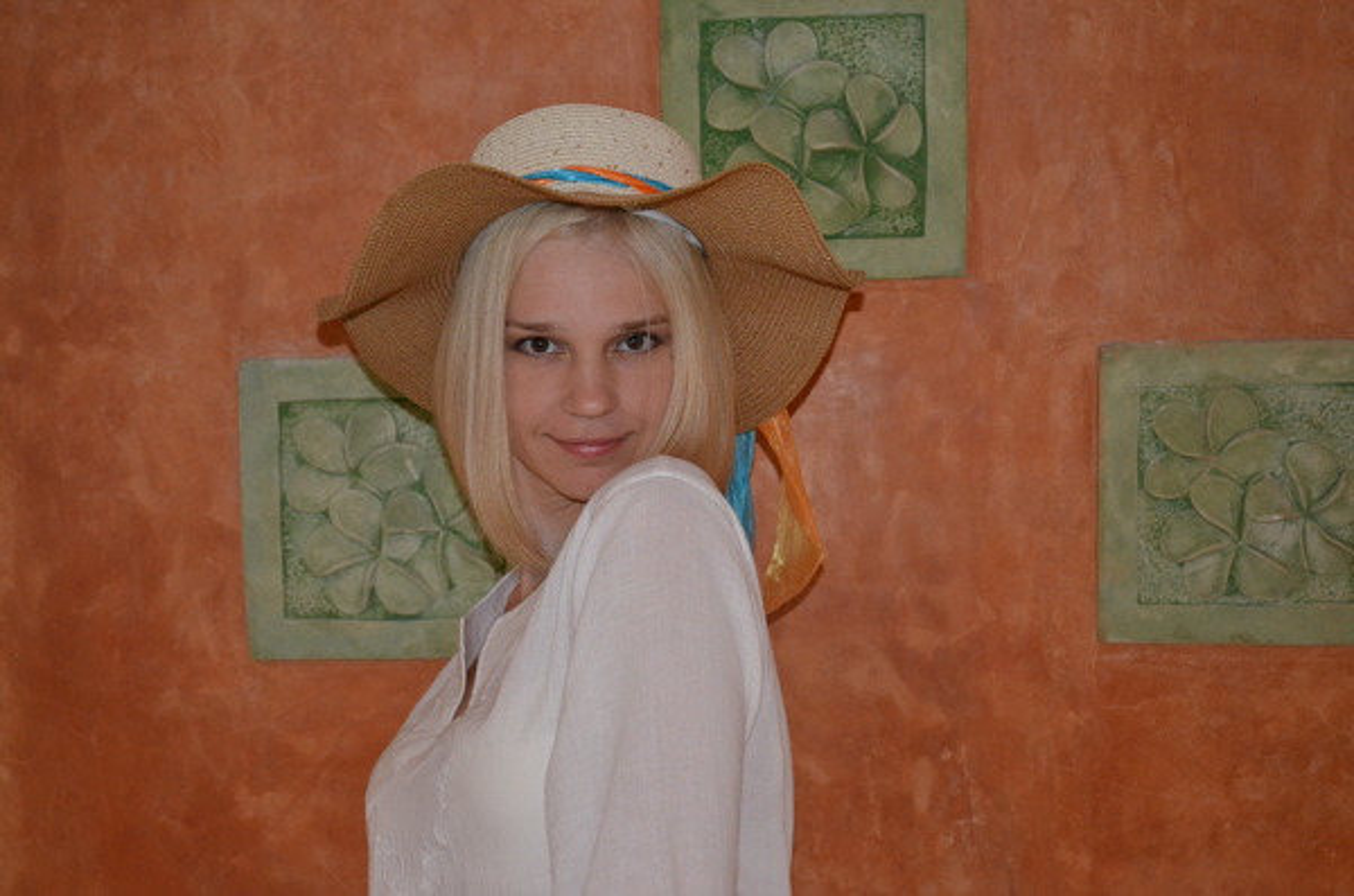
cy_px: 448
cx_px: 677
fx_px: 2702
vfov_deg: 18.8
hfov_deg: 28.1
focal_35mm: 72
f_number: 5.3
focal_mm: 48
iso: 3200
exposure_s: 1/60
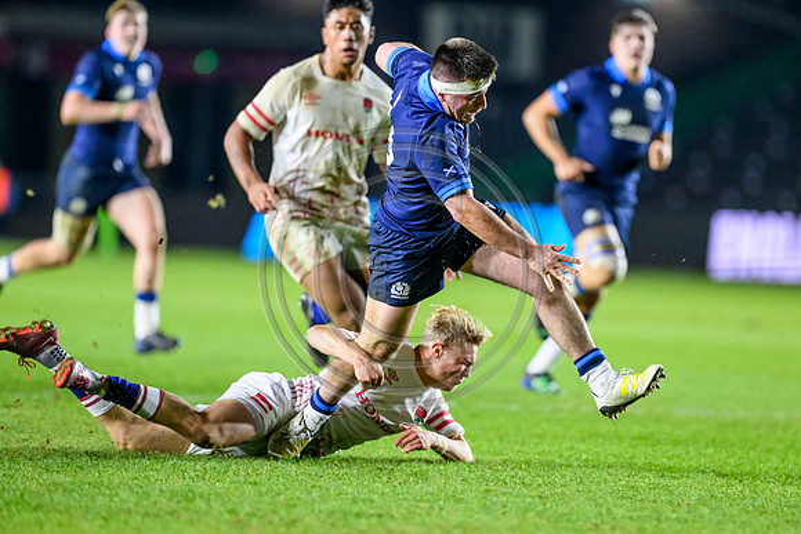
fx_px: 9294
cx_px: 400
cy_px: 267
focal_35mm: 418
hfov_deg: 4.9
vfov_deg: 3.3
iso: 8000
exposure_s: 1/1000
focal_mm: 400
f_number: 3.5
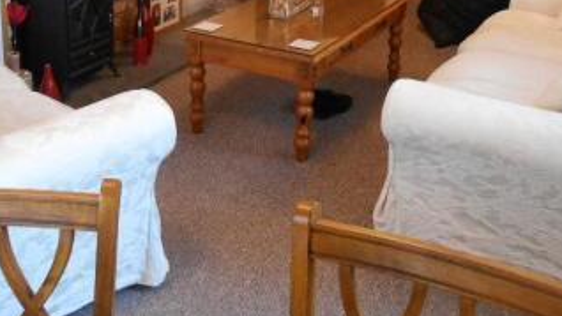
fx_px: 775
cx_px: 285
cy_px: -54
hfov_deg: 39.9
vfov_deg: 21.6
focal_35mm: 52
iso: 400
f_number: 3.4
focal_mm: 4.7
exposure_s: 1/15
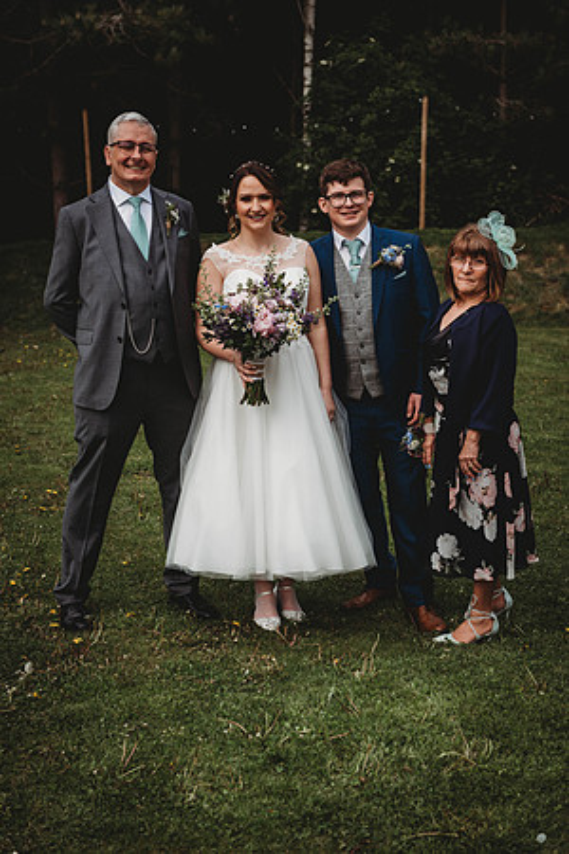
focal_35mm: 58
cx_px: 284
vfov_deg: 34.5
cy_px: 427
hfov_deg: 23.4
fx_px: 1375
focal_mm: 58
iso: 200
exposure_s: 1/1600
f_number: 4.5
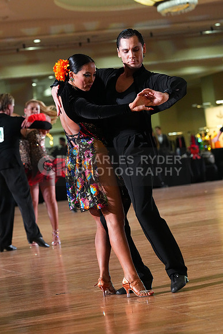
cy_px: 167
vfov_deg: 16.0
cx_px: 112
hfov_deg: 10.7
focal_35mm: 128
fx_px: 1189
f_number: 5
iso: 8000
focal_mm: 128
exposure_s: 1/400
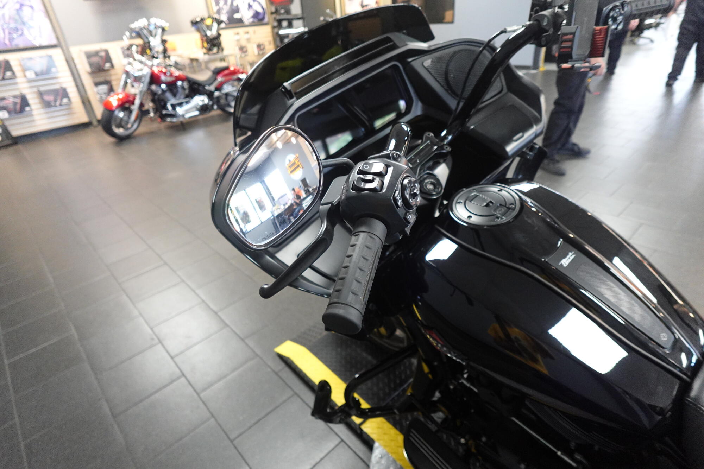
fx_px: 391
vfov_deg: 61.9
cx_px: 352
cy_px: 234
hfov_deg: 84.0
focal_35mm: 20
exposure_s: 1/100
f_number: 2
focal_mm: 7.6
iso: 1250
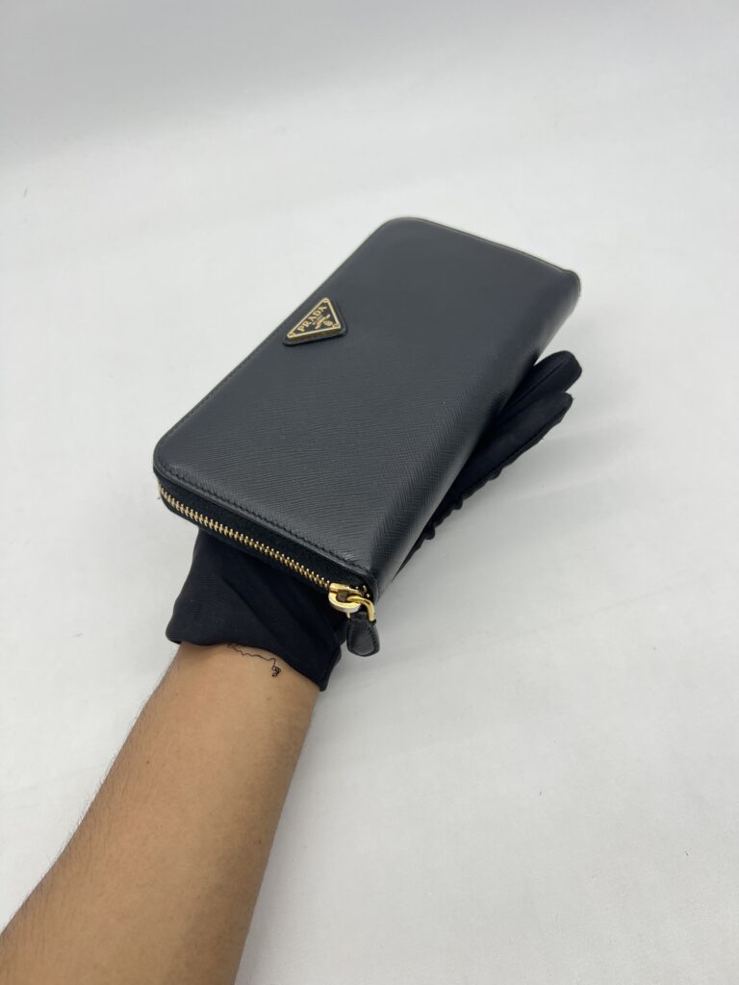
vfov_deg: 67.3
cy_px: 492
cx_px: 370
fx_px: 740
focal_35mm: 26
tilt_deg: -52.5
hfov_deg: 53.1
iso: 32
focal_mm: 5.7
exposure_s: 1/100
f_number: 1.5
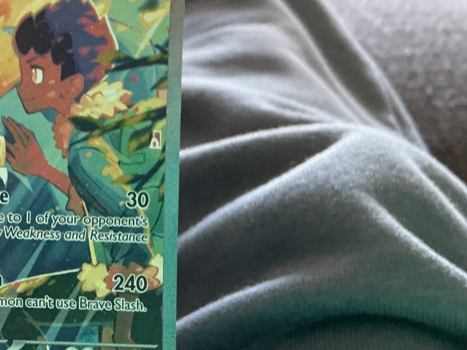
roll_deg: -2.5
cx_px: -9
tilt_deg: -29.6
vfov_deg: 22.2
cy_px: 125
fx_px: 890
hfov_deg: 27.5
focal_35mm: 66
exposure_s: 1/30
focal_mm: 3
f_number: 1.8
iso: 320
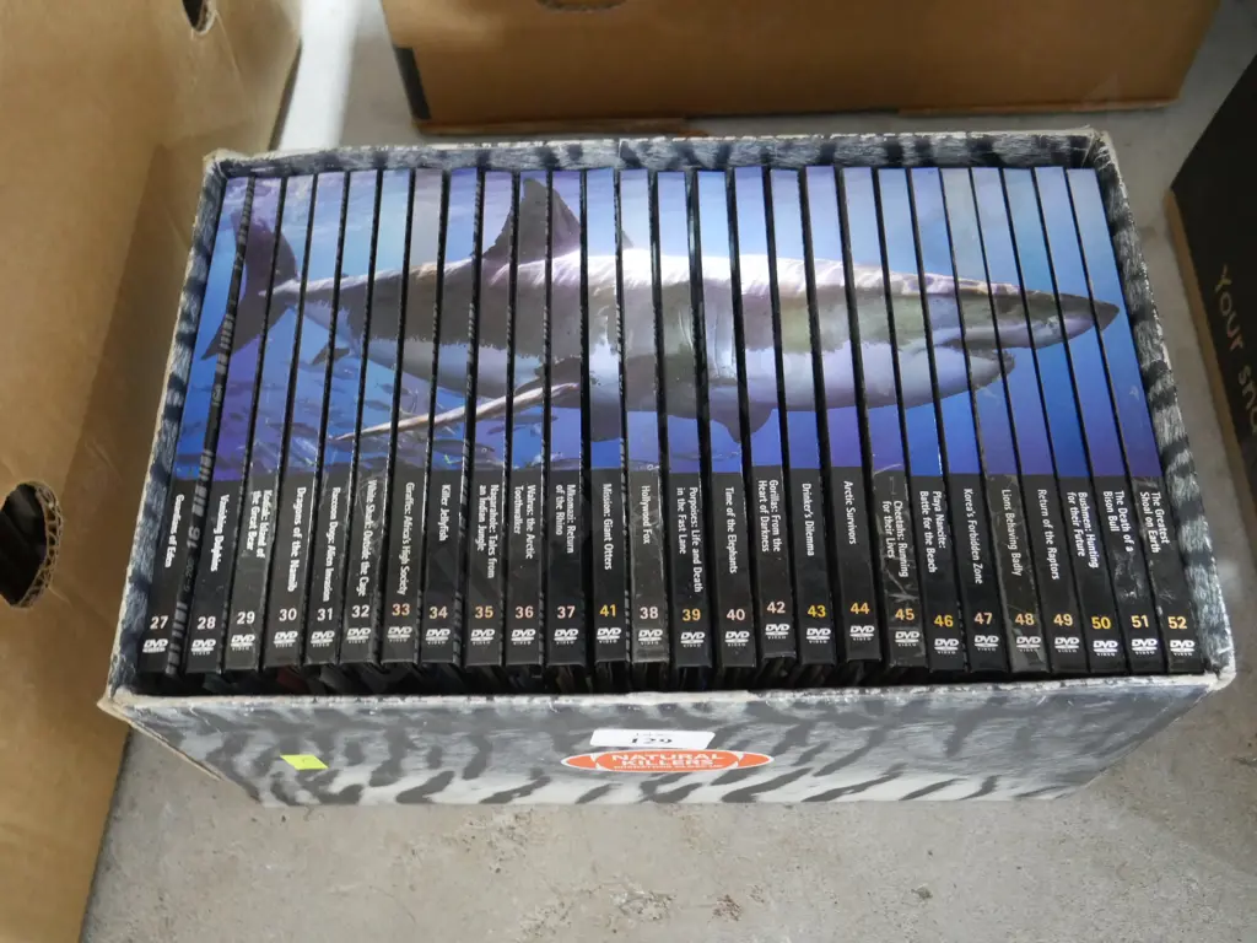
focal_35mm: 32
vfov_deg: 44.2
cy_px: 472
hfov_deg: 56.8
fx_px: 1162
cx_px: 628
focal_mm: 16
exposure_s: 1/30
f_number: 3.6
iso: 3200
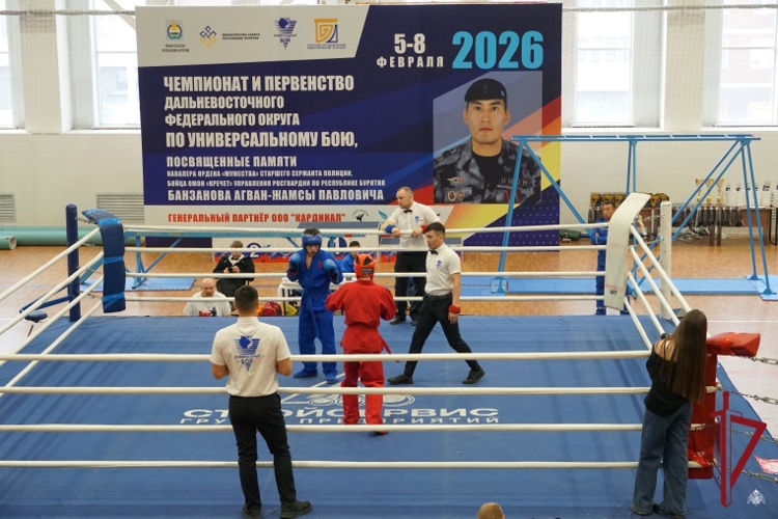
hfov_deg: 31.2
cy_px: 260
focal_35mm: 64
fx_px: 1394
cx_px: 389
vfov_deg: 21.1
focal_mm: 43
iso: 1600
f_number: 5
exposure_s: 1/160
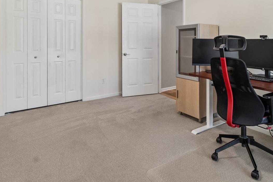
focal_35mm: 23
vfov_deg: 52.9
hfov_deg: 75.8
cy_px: 48
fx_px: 174
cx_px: 153
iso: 400
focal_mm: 10
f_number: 7.1
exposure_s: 1/4
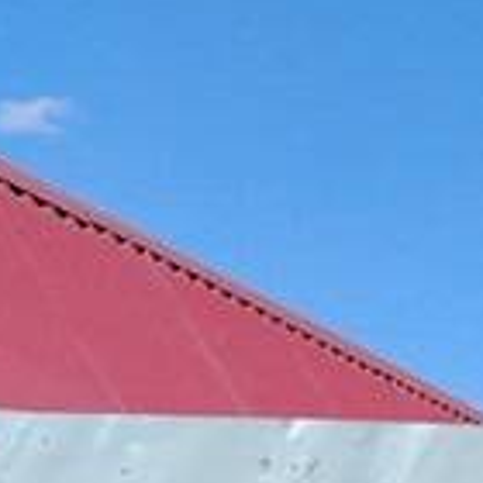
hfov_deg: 8.8
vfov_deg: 11.0
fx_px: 2447
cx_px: 1556
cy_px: 621
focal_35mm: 155
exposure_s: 1/1647
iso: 100
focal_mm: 5.25
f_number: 1.75
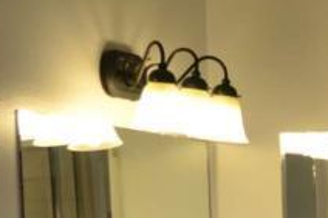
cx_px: 486
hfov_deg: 12.8
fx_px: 1393
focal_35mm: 153
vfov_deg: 8.4
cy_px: 456
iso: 400
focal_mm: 18
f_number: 4
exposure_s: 1/60
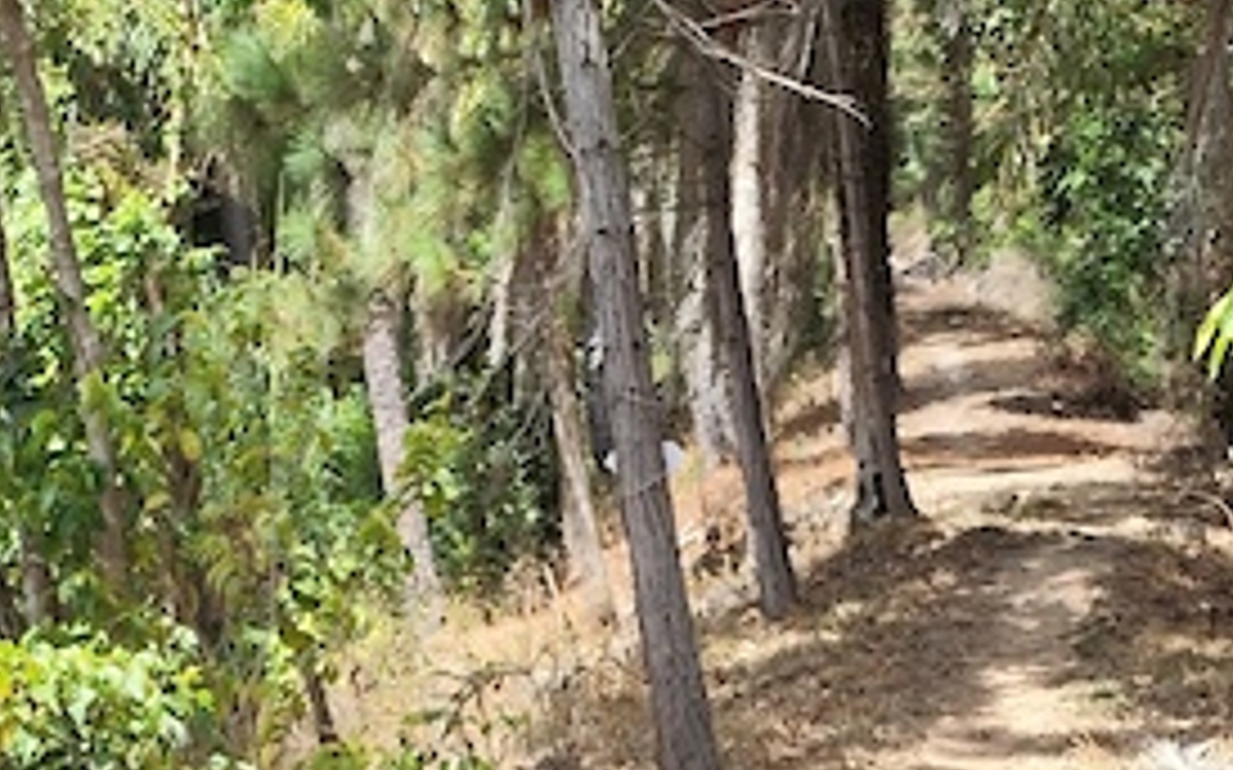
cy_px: 2094
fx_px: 3057
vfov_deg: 11.0
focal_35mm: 91
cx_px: 1107
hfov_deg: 22.3
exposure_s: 1/339
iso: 50
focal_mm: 6.19
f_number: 1.65
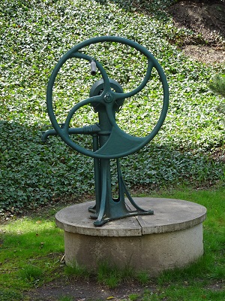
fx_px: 1066
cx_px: 112
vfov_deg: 16.0
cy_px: 150
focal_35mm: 123
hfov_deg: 12.0
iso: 125
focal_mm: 20.96
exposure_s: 1/125
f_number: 5.6
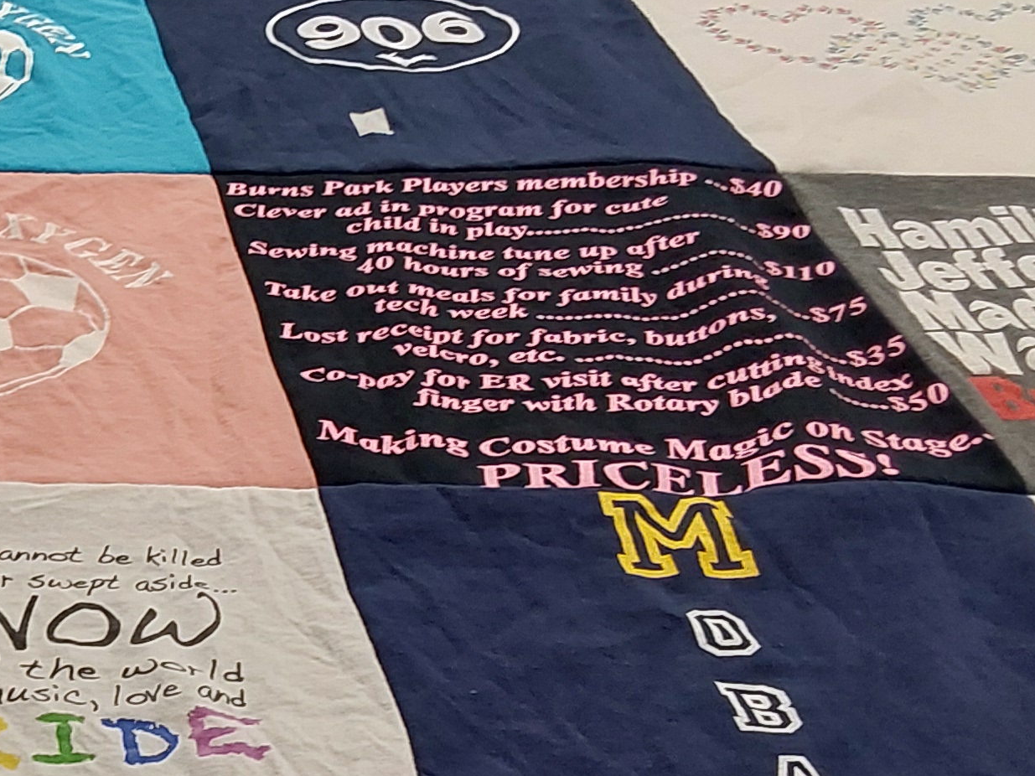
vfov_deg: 19.5
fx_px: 2212
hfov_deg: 24.0
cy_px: 692
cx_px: -207
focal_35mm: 74
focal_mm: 2.91
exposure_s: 1/60
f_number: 1.9
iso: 80
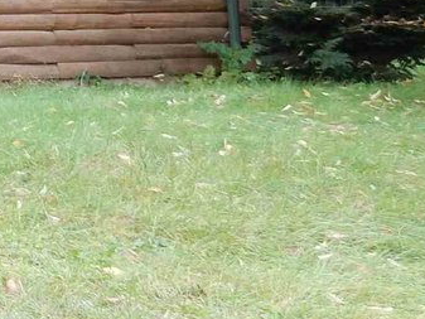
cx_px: -571
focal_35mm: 171
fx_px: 2100
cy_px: -238
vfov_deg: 8.4
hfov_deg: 10.2
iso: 125
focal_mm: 6.4
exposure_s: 1/50
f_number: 4
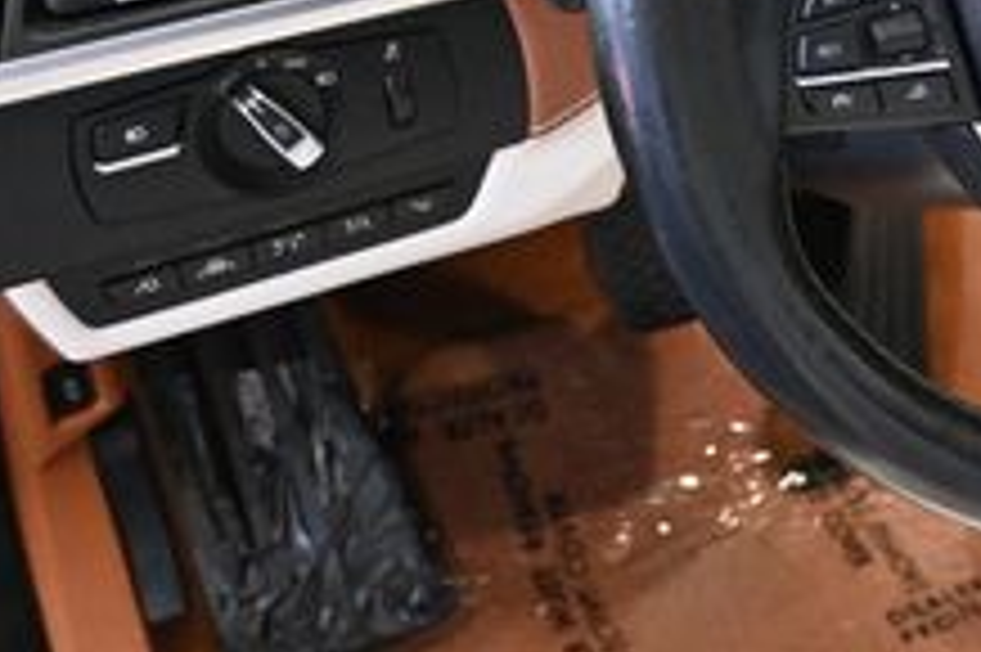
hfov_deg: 21.0
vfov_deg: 15.8
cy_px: 103
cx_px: 1354
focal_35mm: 86
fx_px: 2334
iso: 3200
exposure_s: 1/100
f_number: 3.8
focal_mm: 19.5
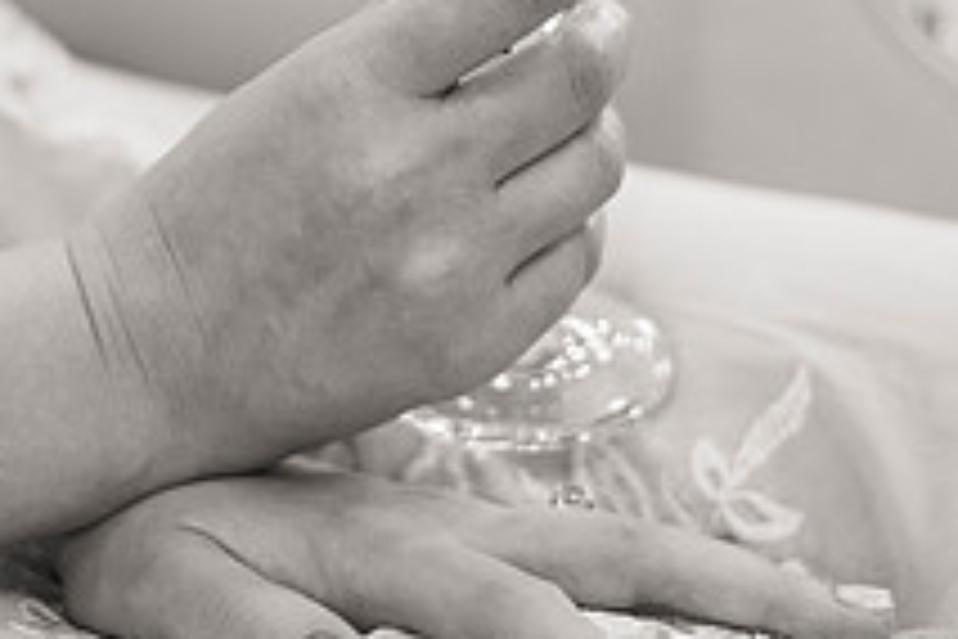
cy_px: 20
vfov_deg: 10.0
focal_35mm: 136
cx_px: 382
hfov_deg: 15.1
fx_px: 3619
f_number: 2
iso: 800
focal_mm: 50
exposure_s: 1/200
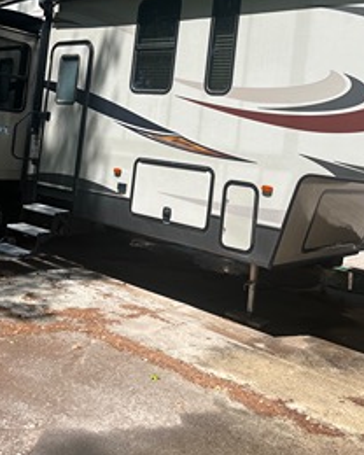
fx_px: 525
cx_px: 196
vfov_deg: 45.6
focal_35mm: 39
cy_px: 126
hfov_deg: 38.2
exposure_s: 1/2410
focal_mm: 5.1
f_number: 1.6
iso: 50
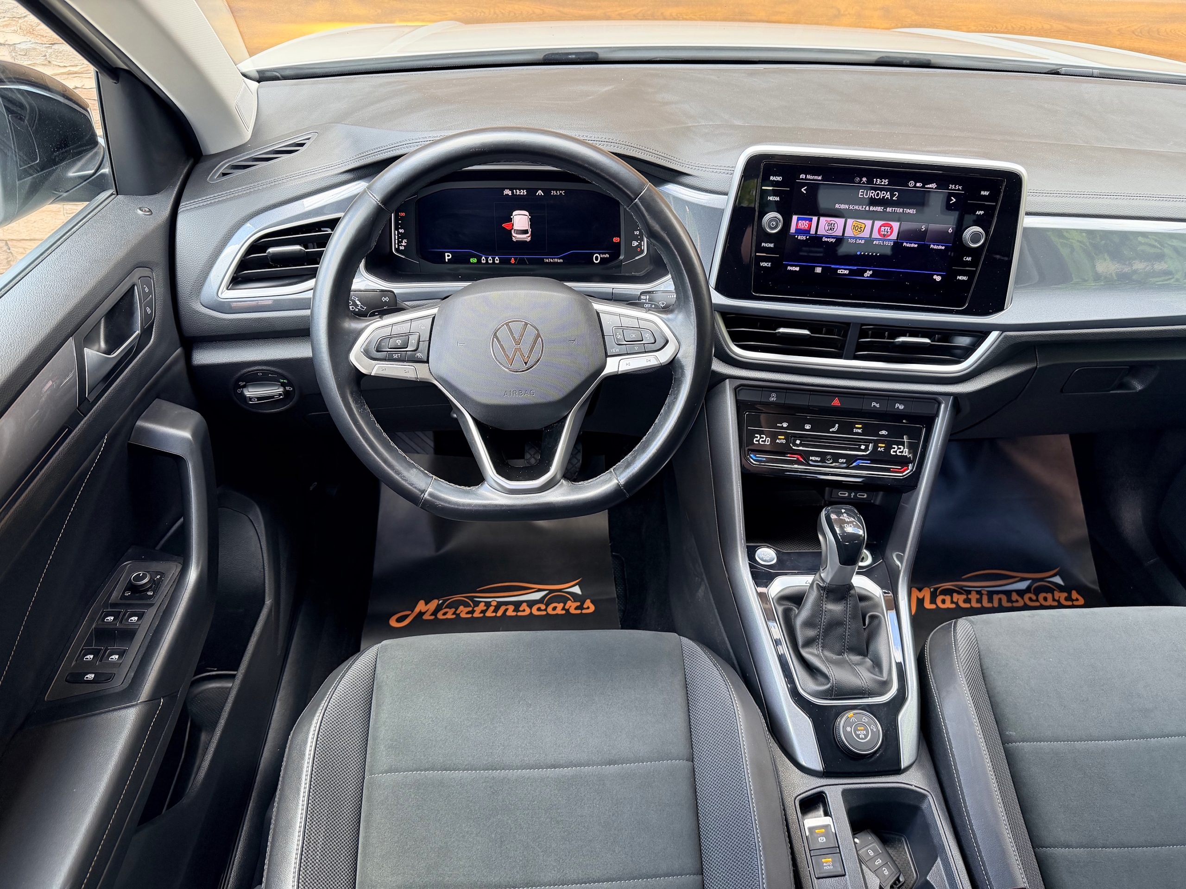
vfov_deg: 56.8
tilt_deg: -38.4
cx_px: 593
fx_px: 822
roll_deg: -2.1
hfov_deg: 71.6
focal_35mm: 24
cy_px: 444
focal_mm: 6.76
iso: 160
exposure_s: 1/121
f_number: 1.78
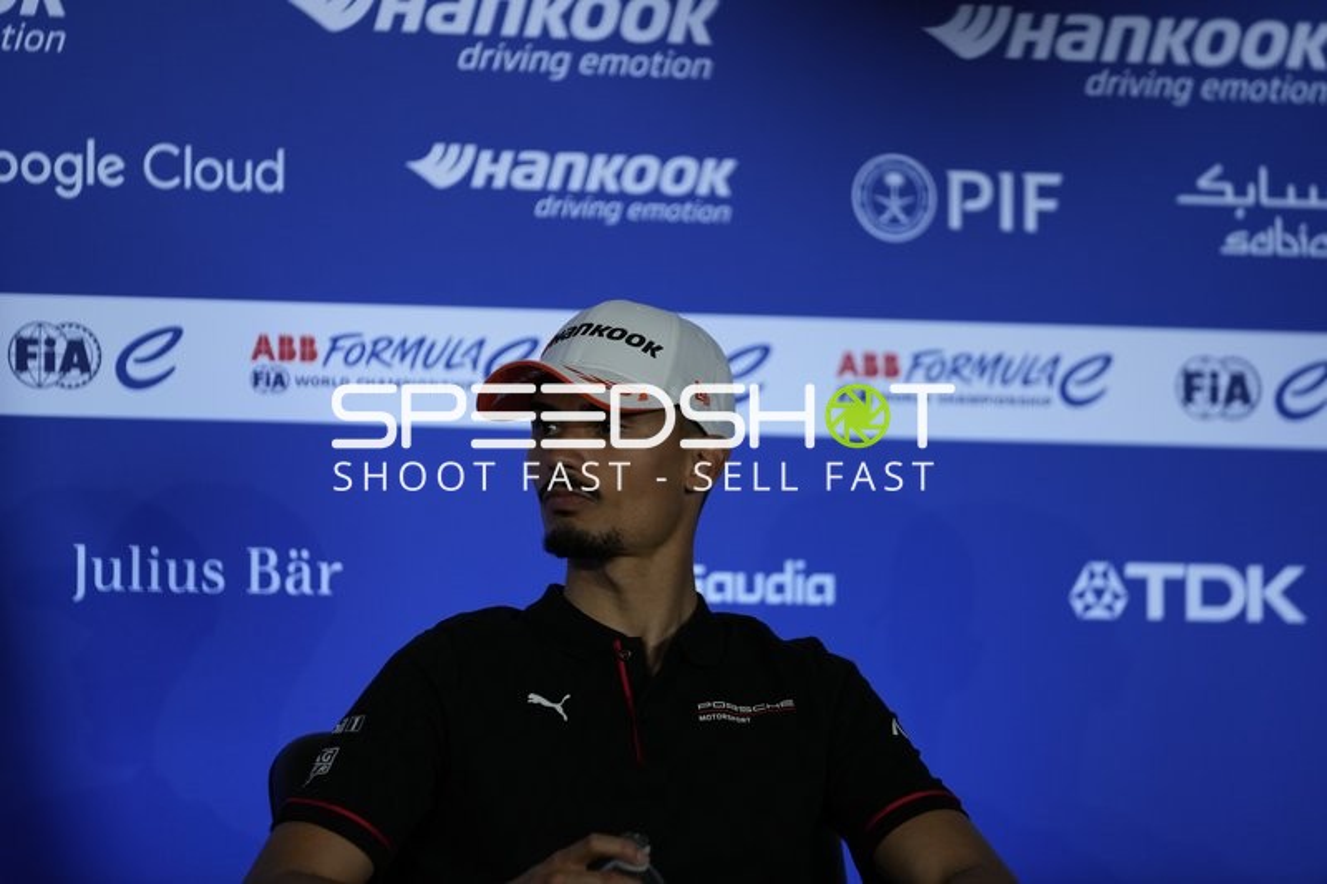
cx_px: 664
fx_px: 7370
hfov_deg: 10.3
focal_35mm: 200
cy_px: 442
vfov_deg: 6.9
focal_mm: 200
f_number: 2.8
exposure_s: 1/640
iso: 800
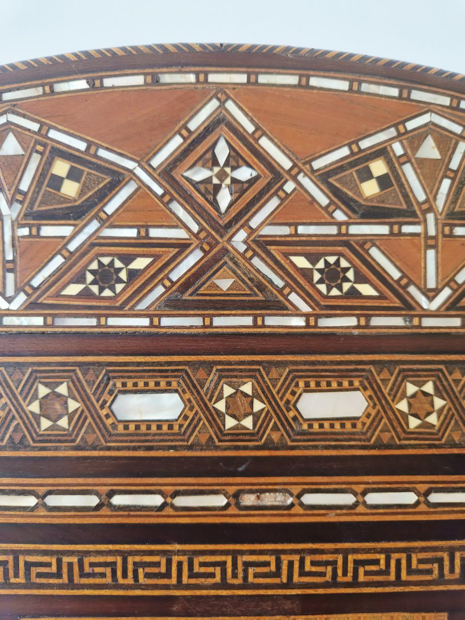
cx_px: 232
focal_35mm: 23
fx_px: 412
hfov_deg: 58.9
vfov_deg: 73.9
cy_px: 310
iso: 125
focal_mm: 5.4
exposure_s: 1/180
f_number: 1.8
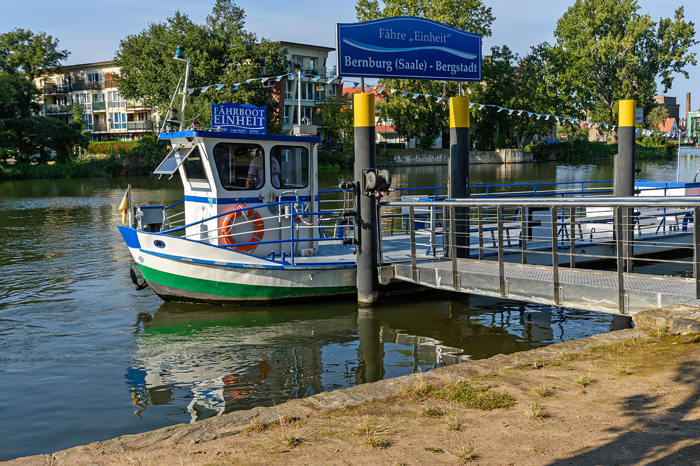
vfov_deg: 36.9
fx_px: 700
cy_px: 235
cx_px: 379
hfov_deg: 53.1
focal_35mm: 36
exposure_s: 1/1000
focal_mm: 22
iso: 200
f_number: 5.6
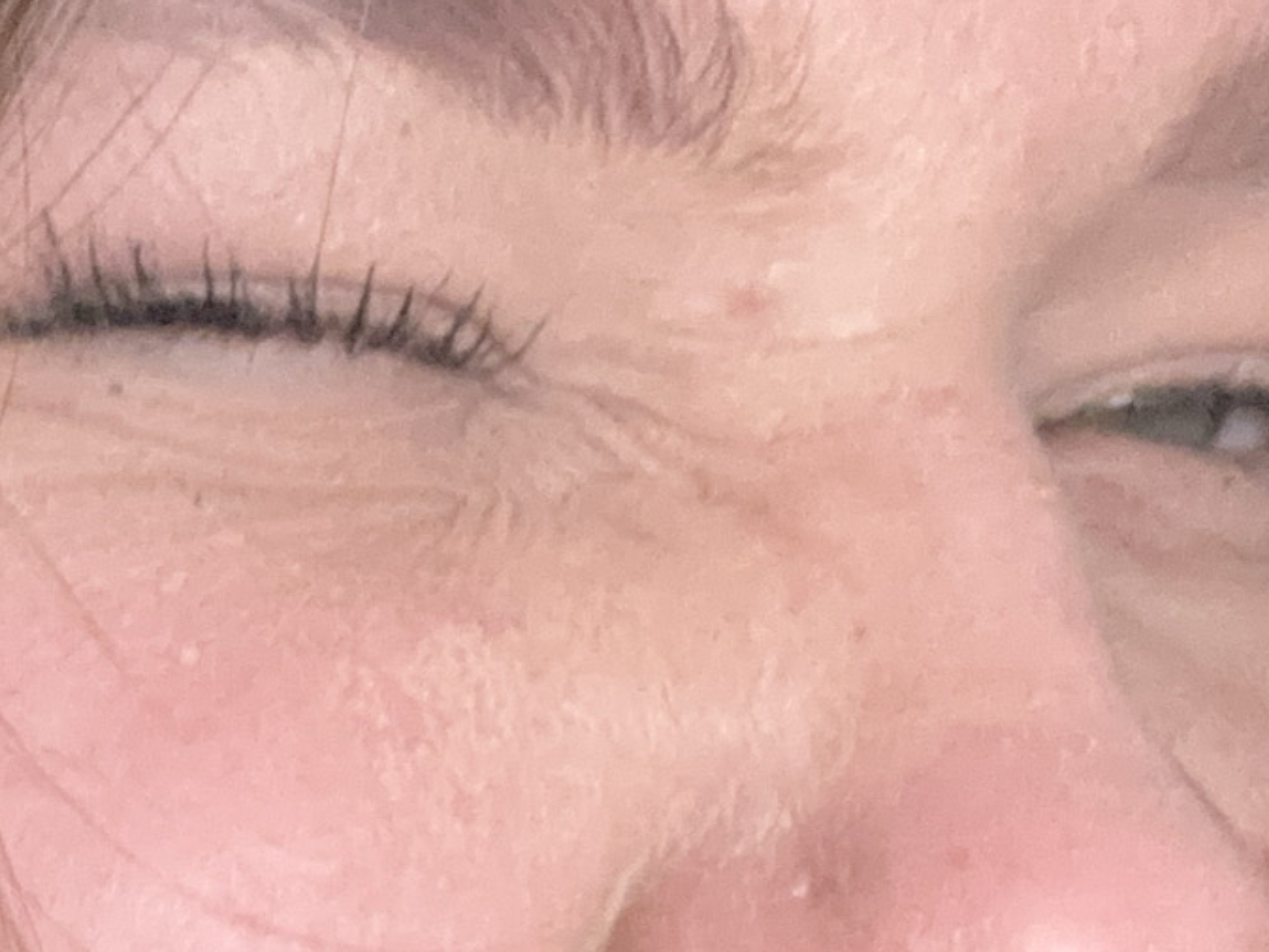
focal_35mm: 89
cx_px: 220
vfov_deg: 15.8
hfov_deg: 21.7
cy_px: 1223
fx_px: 3264
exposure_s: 1/50
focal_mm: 2.69
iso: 160
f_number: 1.9
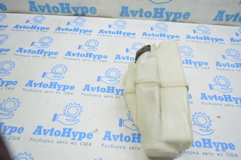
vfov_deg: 47.9
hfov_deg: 67.4
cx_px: 120
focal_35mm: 27
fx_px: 181
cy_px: 80
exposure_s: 1/40
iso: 400
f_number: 3.5
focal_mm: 18
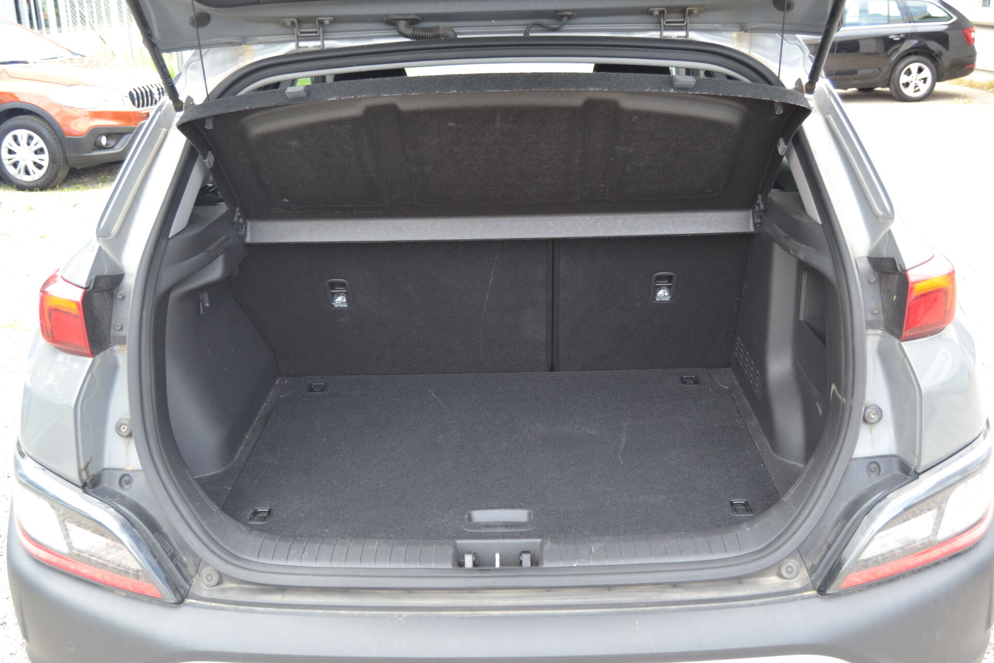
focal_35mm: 36
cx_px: 497
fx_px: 994
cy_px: 332
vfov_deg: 36.9
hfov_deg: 53.1
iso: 400
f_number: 5.6
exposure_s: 1/125
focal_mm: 24
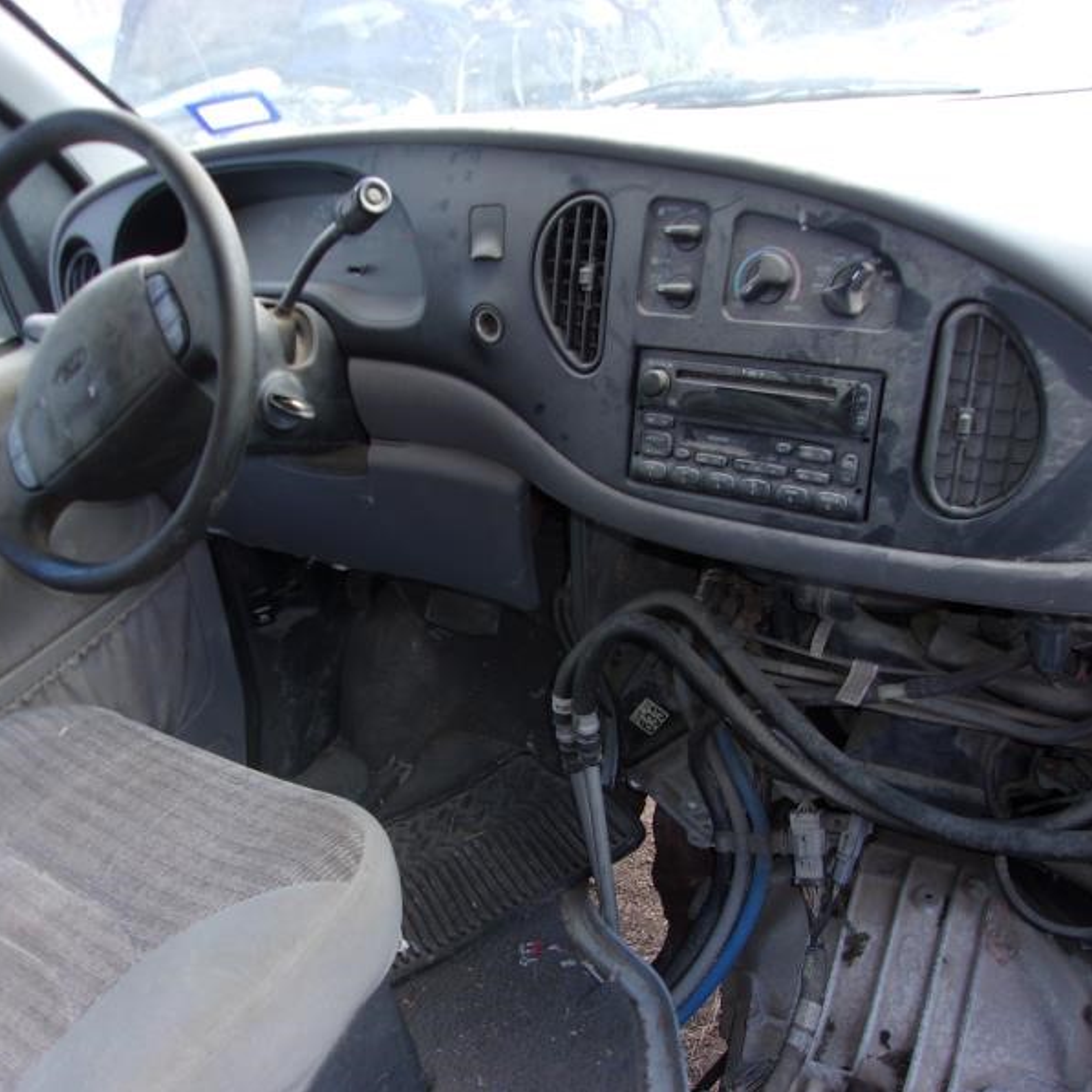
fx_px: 1142
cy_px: 547
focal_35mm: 32
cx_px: 512
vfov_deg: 51.1
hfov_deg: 51.1
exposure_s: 1/56
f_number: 3
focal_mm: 4.9
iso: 80
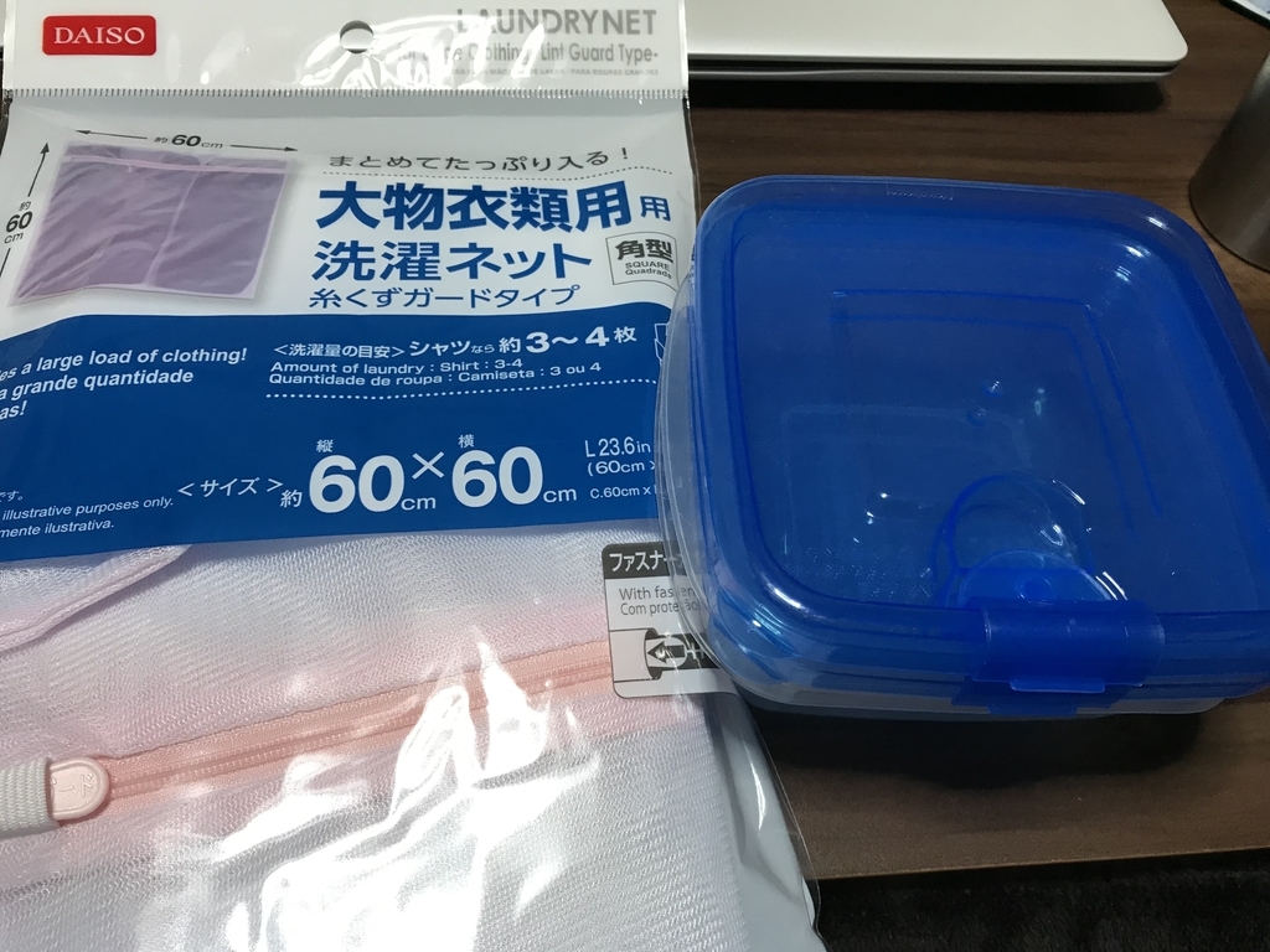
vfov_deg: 49.7
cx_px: 635
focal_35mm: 28
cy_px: 476
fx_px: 1027
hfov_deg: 63.4
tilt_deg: -55.9
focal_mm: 3.99
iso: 40
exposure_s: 1/24
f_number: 1.8
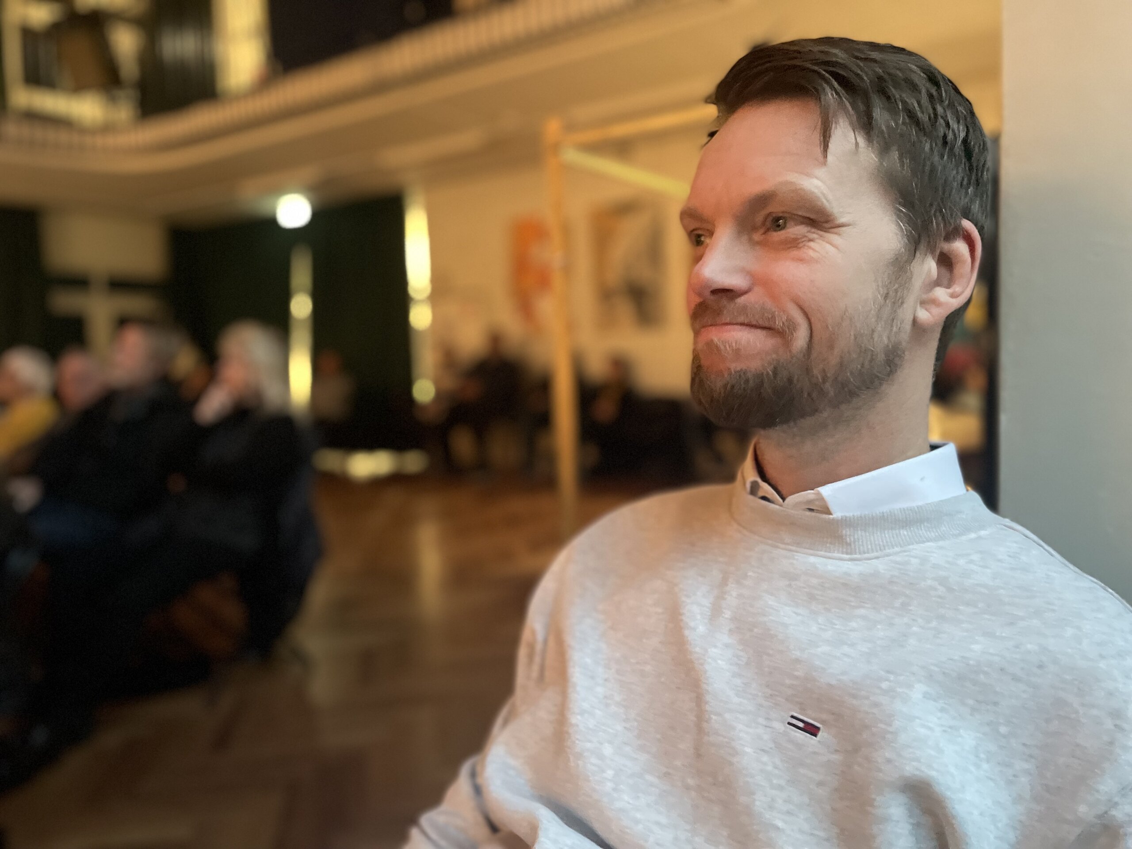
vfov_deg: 53.1
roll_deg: +1.4
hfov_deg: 67.3
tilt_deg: -4.5
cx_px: 566
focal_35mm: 26
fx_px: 850
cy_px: 424
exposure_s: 1/20
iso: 1000
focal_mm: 4.2
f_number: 1.6
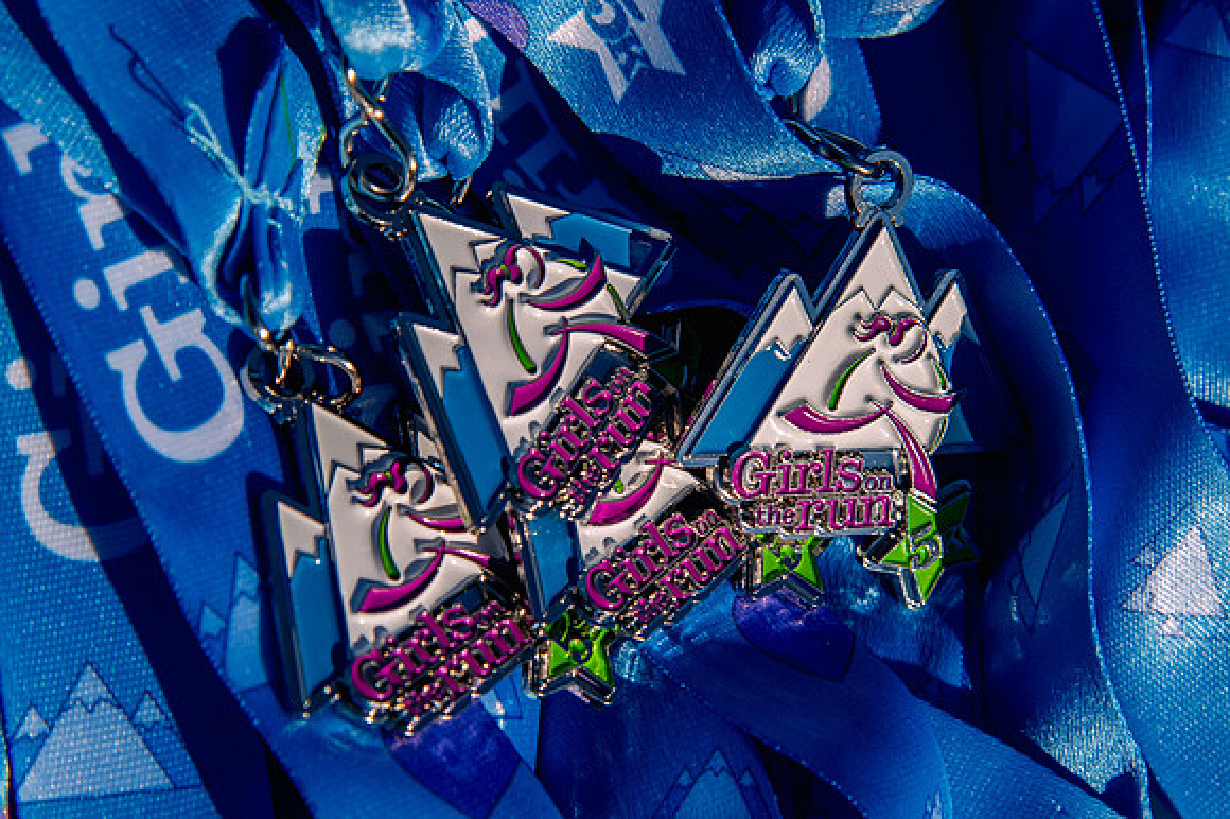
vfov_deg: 9.6
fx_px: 4852
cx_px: 728
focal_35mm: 142
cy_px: 468
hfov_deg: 14.4
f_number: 10
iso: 800
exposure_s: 1/2500
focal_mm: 120
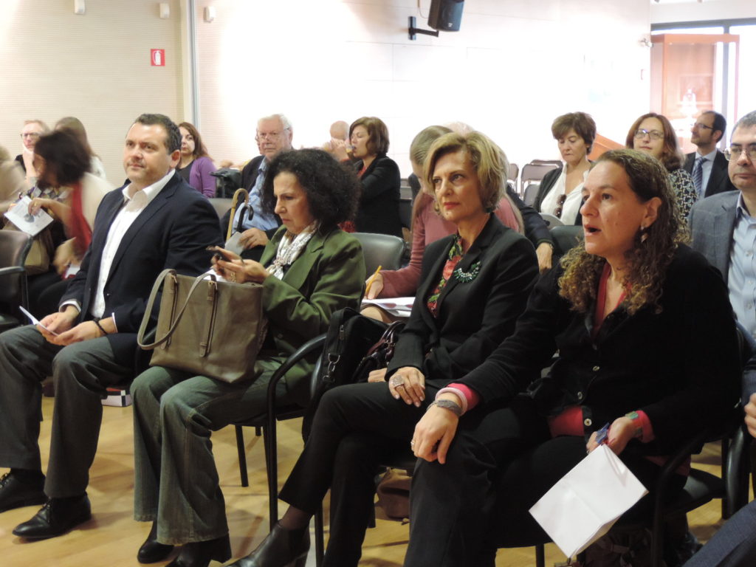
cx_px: 378
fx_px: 1092
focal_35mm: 50
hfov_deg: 38.2
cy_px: 284
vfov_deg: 29.1
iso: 800
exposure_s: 1/8
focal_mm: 8.9
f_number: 3.6
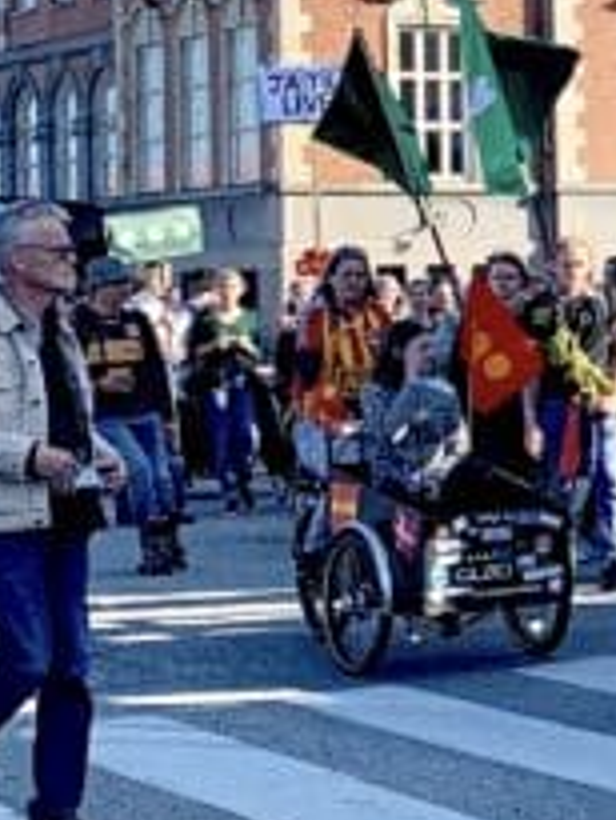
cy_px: 200
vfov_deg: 15.1
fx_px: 3081
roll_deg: +1.7
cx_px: 1516
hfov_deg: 9.9
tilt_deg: +0.3
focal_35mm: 130
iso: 25
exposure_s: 1/981
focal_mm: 4.25
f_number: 1.8
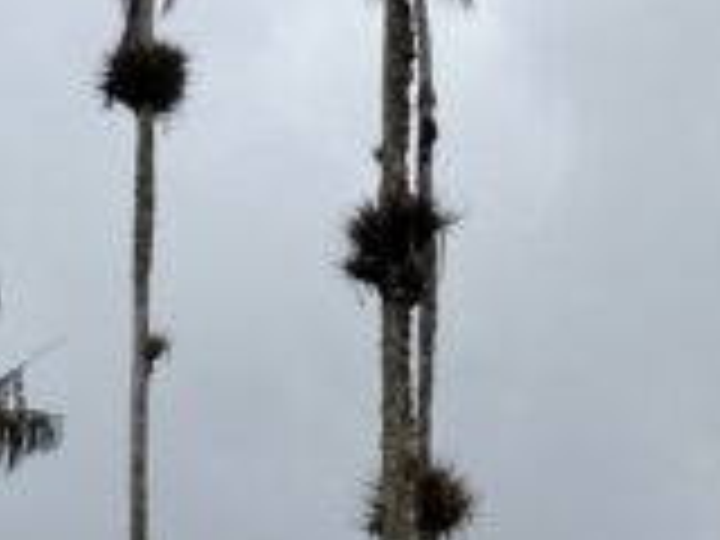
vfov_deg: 11.1
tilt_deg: +16.8
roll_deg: +0.9
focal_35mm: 134
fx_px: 2787
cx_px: -4
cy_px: 351
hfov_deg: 14.5
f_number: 1.8
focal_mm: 3.99
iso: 32
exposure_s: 1/4049
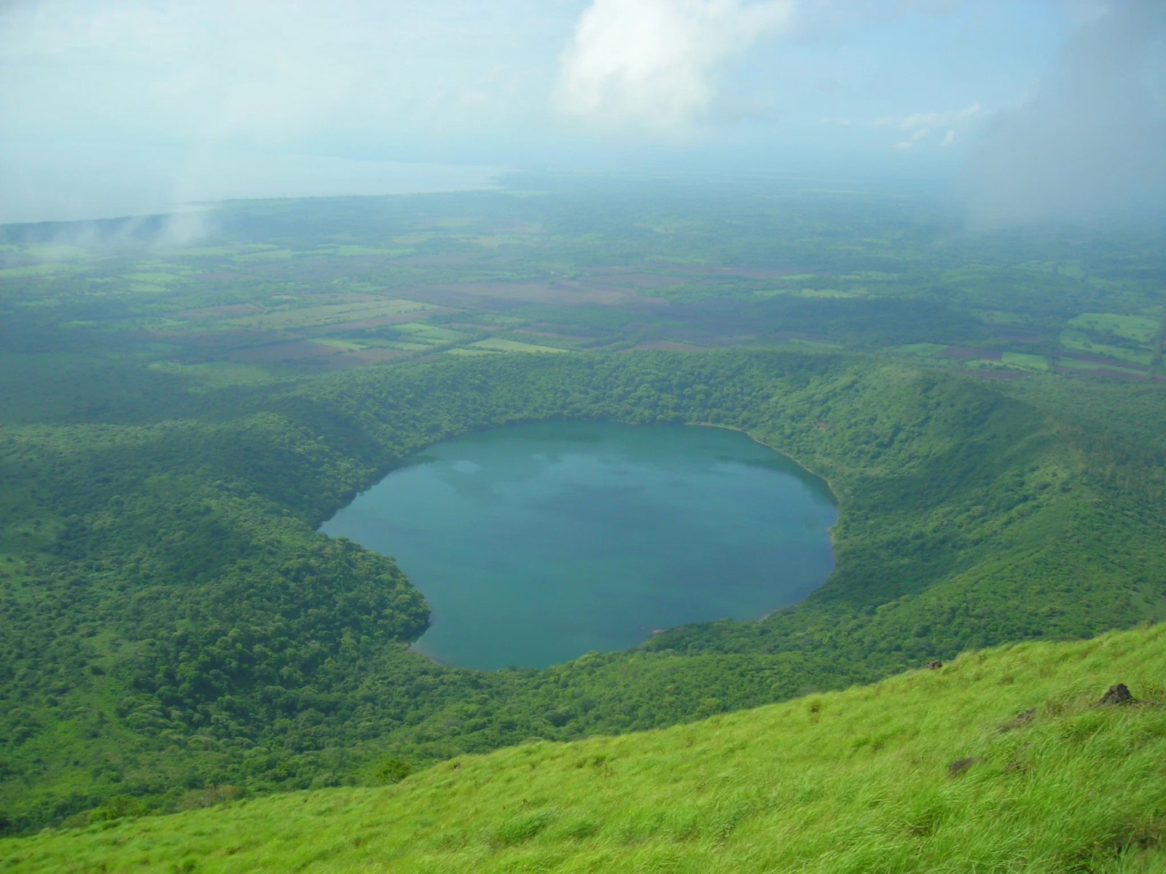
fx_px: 1280
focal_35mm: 38
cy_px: 437
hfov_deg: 49.0
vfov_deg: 37.7
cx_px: 583
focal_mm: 6.3
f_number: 6.4
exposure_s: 1/192
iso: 50
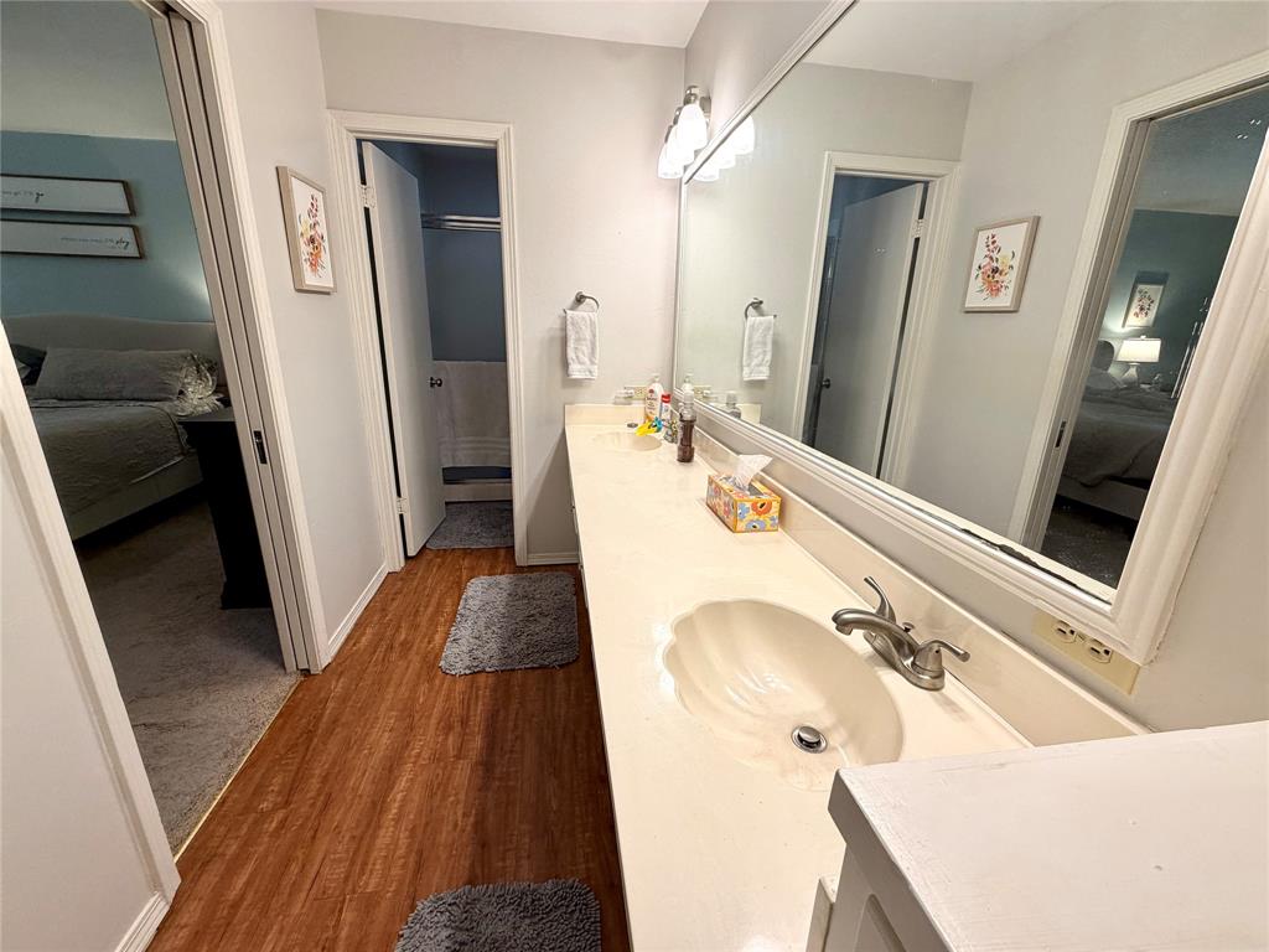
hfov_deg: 102.1
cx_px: 634
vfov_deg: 85.7
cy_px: 476
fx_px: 513
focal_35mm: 14
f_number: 2.2
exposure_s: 1/120
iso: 125
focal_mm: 2.22
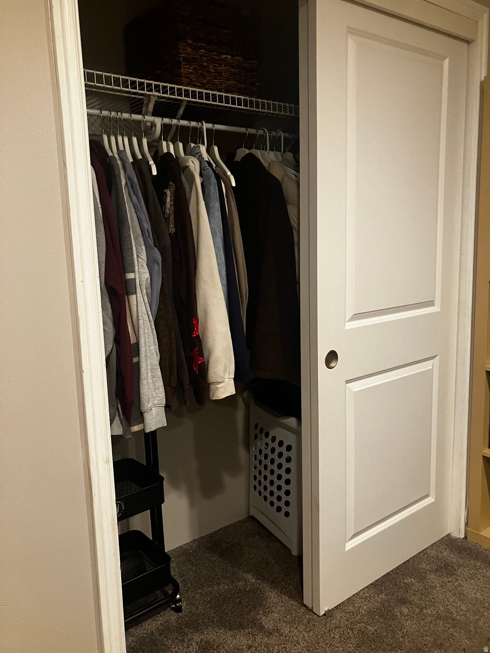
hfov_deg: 49.7
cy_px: 326
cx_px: 245
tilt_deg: -9.0
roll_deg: +1.3
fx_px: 528
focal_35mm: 28
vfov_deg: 63.4
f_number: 1.8
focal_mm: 3.99
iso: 320
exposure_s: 1/30
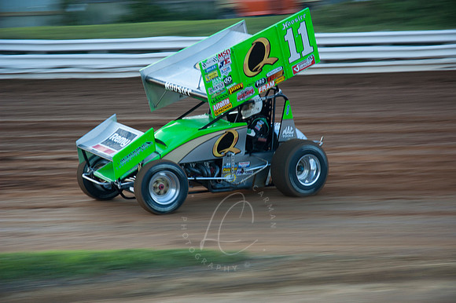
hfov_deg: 19.5
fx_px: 1329
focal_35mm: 105
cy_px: 152
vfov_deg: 13.0
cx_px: 228
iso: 200
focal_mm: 70
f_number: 5
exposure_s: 1/160
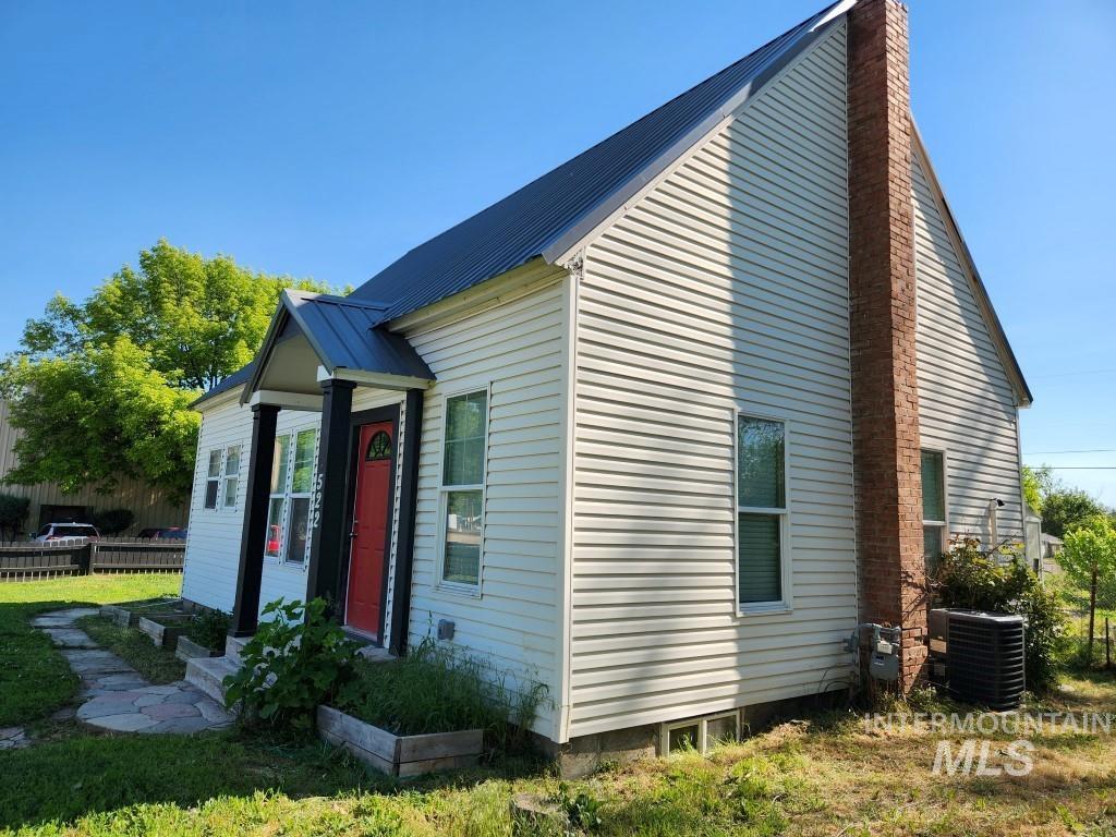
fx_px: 742
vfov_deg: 58.9
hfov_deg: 73.9
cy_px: 418
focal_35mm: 23
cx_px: 558
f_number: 1.8
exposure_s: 1/1126
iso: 20
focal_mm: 5.4
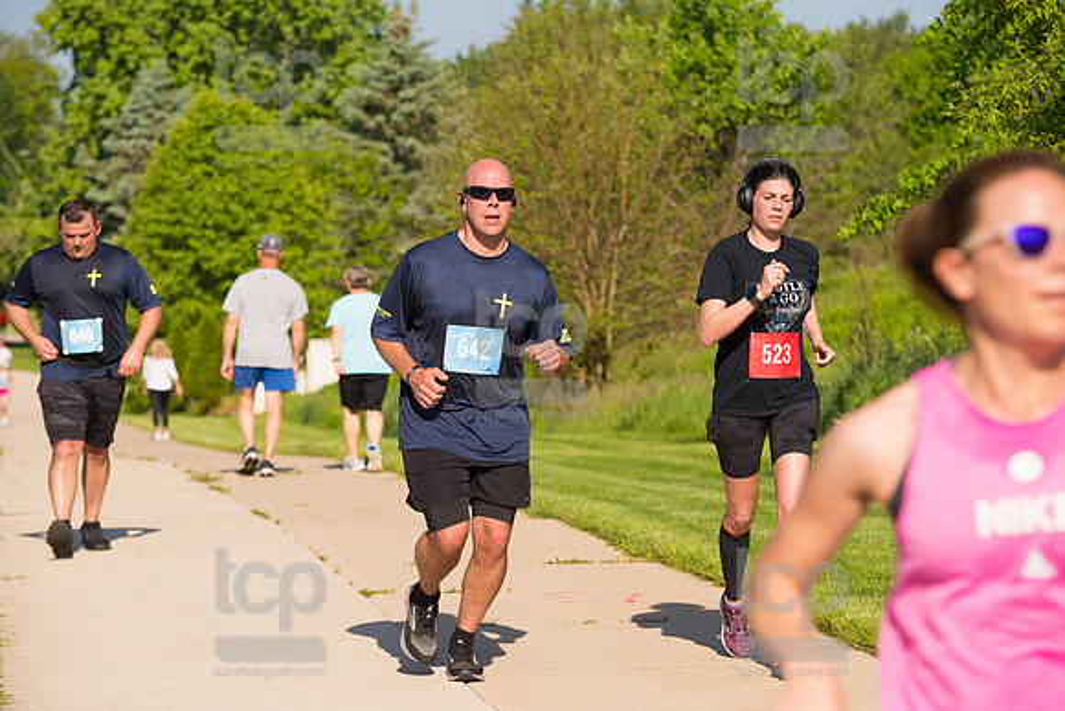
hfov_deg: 15.2
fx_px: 3994
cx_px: 532
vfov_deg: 10.2
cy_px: 356
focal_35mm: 135
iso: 400
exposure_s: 1/2000
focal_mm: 135
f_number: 5.6
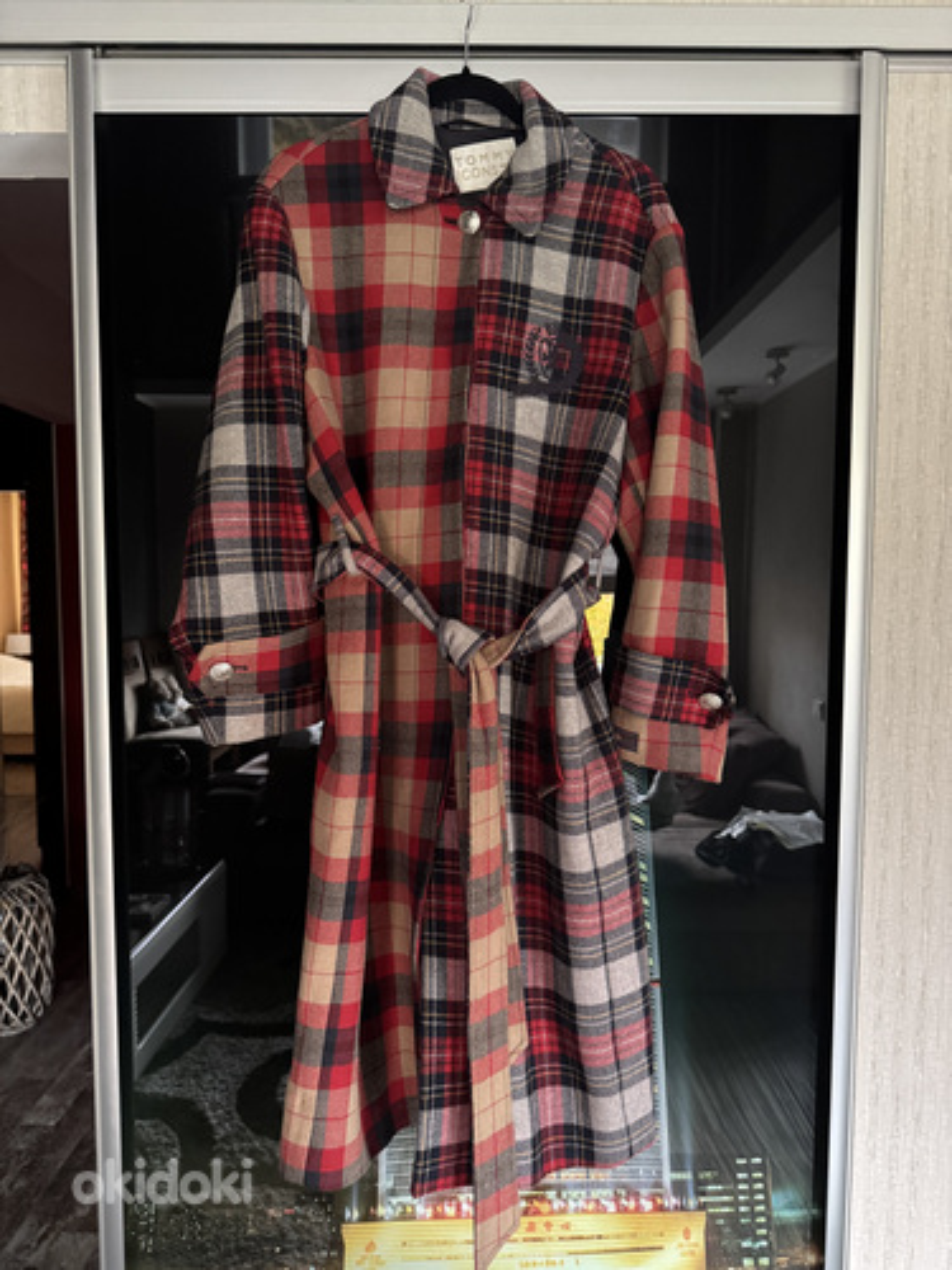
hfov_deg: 56.8
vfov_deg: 71.6
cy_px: 635
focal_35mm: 24
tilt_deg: -4.3
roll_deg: +0.5
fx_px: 880
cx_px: 476
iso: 1000
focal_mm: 6.76
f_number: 1.78
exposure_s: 1/31
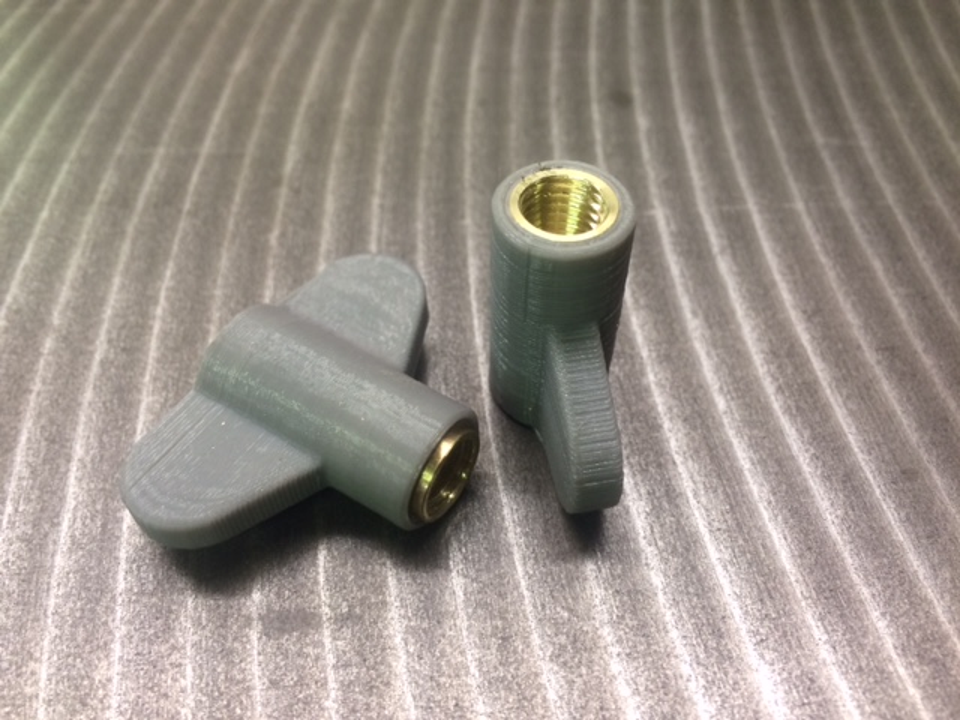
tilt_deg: -51.2
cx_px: 480
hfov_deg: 61.7
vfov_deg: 48.2
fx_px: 804
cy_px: 360
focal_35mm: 29
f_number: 2.2
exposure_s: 1/30
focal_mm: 4.15
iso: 64
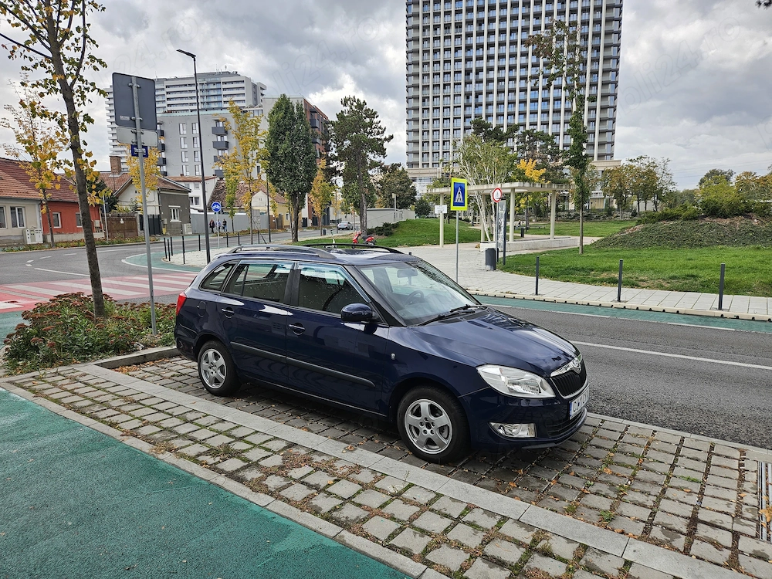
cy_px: 290
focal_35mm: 23
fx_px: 513
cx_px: 386
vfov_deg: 58.9
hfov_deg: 73.9
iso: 25
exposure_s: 1/560
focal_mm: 5.4
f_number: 1.8
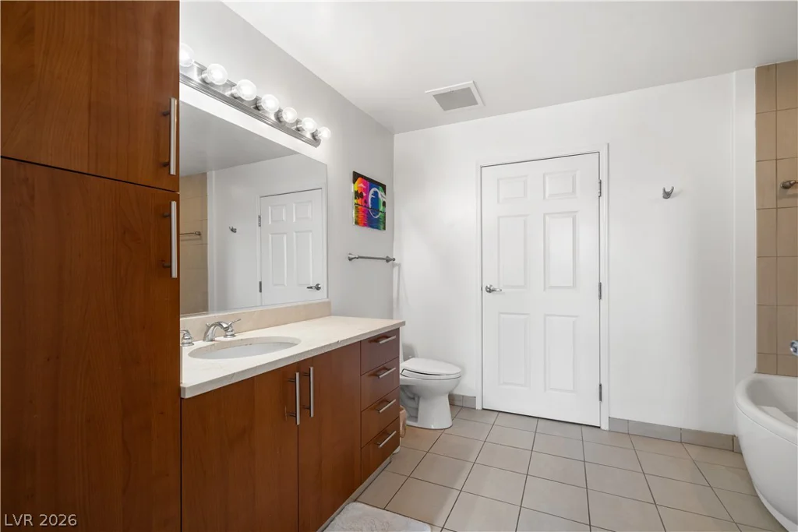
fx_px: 333
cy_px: 266
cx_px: 399
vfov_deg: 77.3
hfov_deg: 100.4
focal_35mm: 15
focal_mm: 15
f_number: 9
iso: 200
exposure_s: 1/5
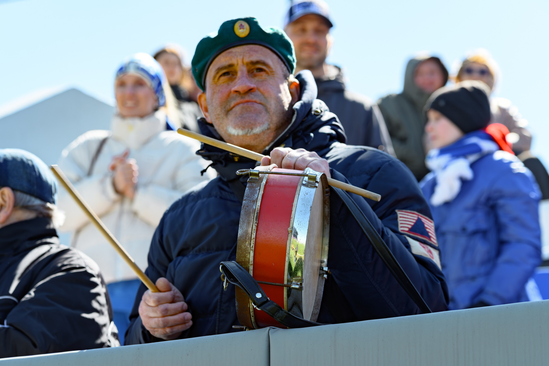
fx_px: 1799
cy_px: 201
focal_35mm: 118
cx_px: 268
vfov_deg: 11.6
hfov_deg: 17.3
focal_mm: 105
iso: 160
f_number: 5.6
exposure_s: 1/320
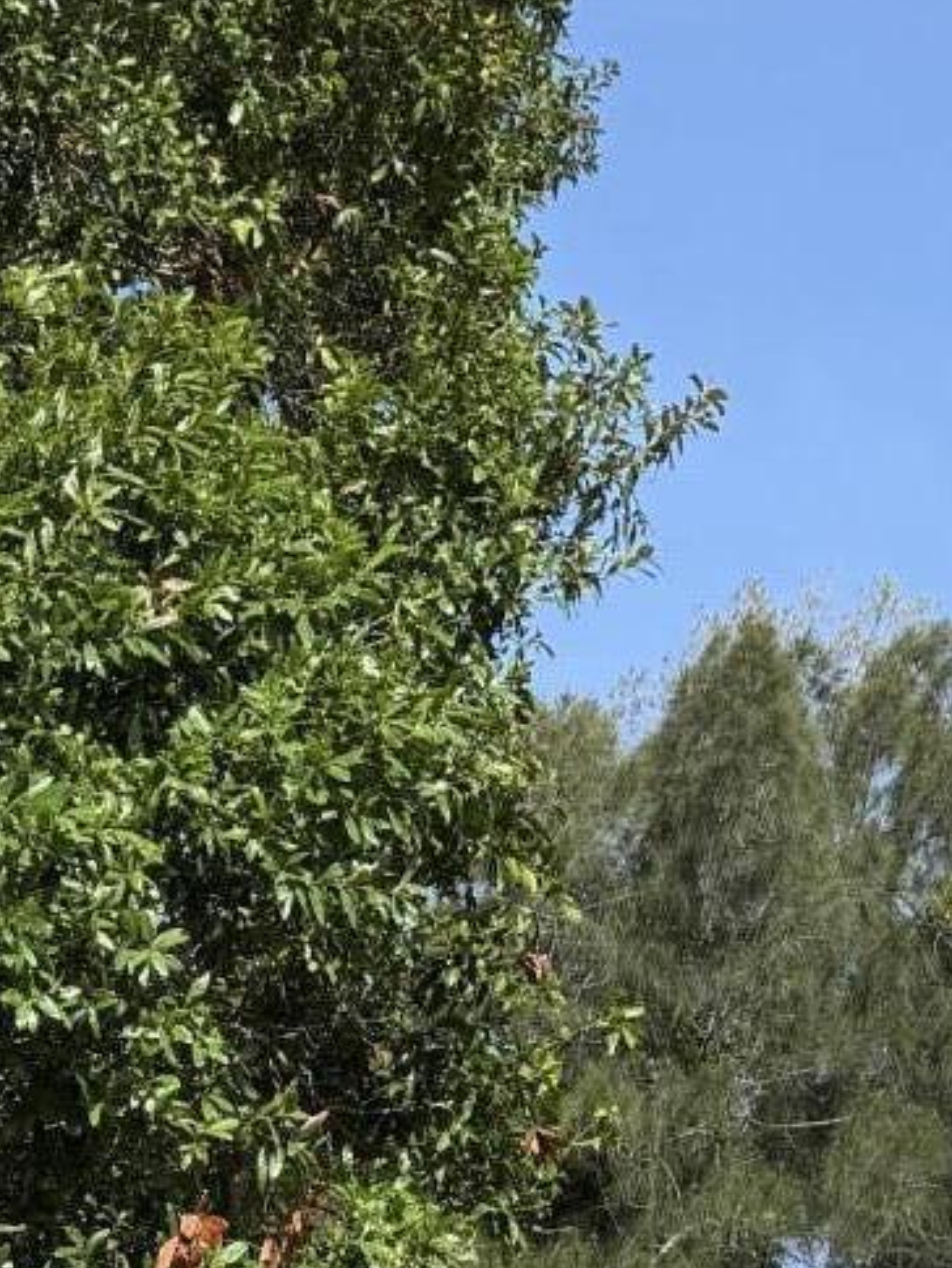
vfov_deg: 16.2
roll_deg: -0.4
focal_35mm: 99
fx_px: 3629
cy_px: 2387
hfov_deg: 14.4
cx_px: -222
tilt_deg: +2.4
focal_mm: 6.76
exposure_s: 1/3021
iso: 80
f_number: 1.78
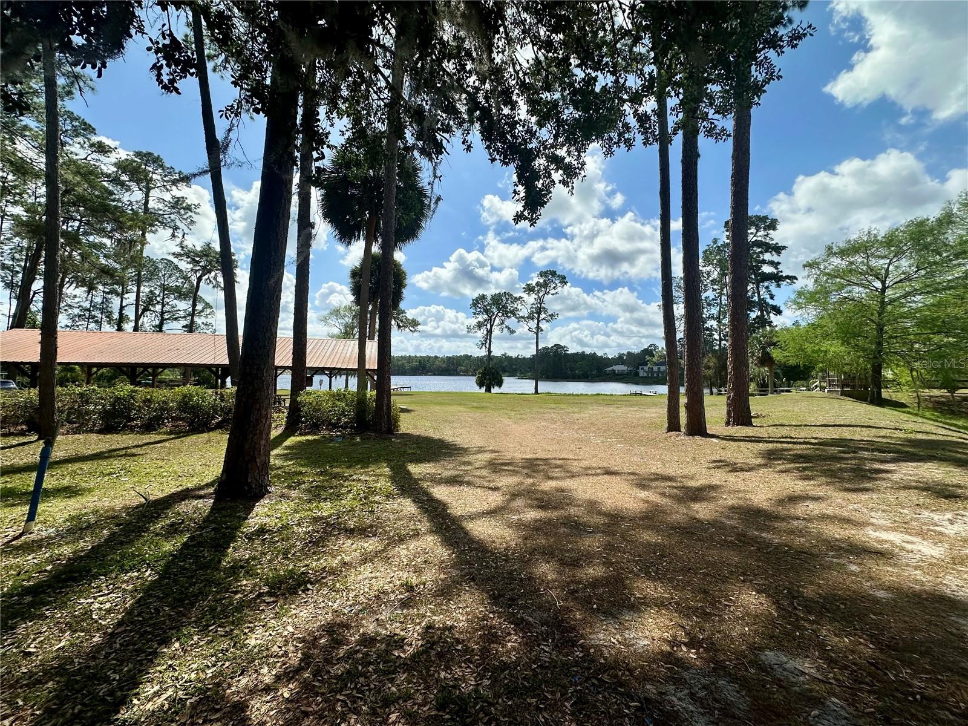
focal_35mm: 14
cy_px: 363
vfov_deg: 85.7
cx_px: 484
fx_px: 391
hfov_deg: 102.1
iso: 50
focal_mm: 2.22
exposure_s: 1/3861
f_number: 2.2
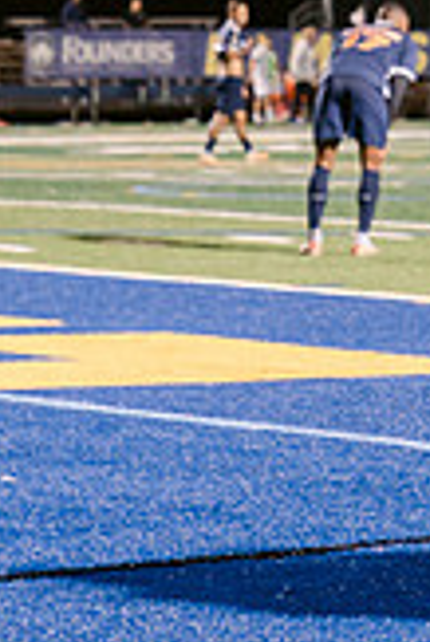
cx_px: 1128
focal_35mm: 249
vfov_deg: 8.2
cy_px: 65
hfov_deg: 5.3
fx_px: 4451
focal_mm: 70
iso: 2500
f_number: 3.2
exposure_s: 1/250
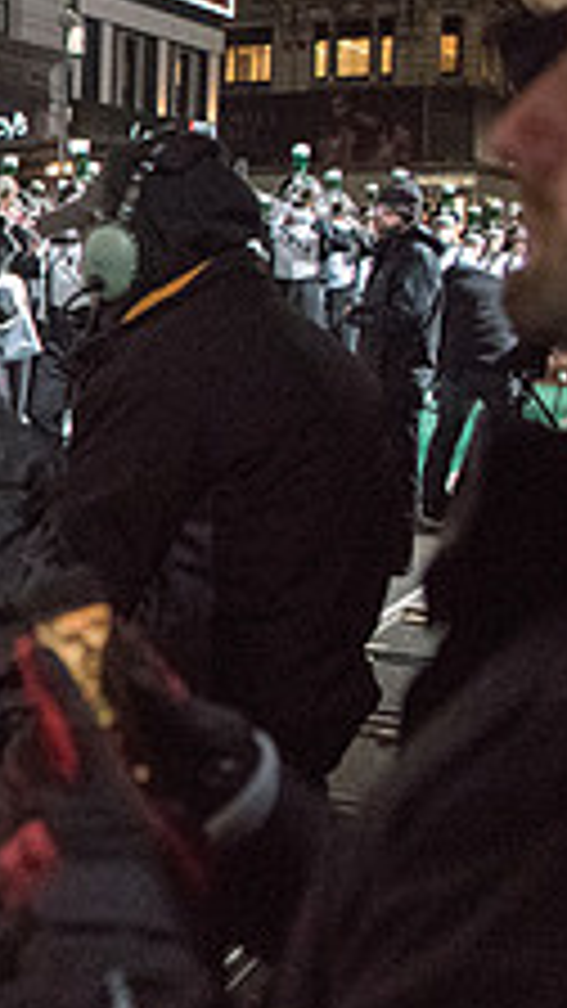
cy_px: 466
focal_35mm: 65
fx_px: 1737
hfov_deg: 14.5
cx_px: -657
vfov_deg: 32.3
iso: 8000
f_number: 2.8
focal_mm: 24
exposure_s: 1/1250
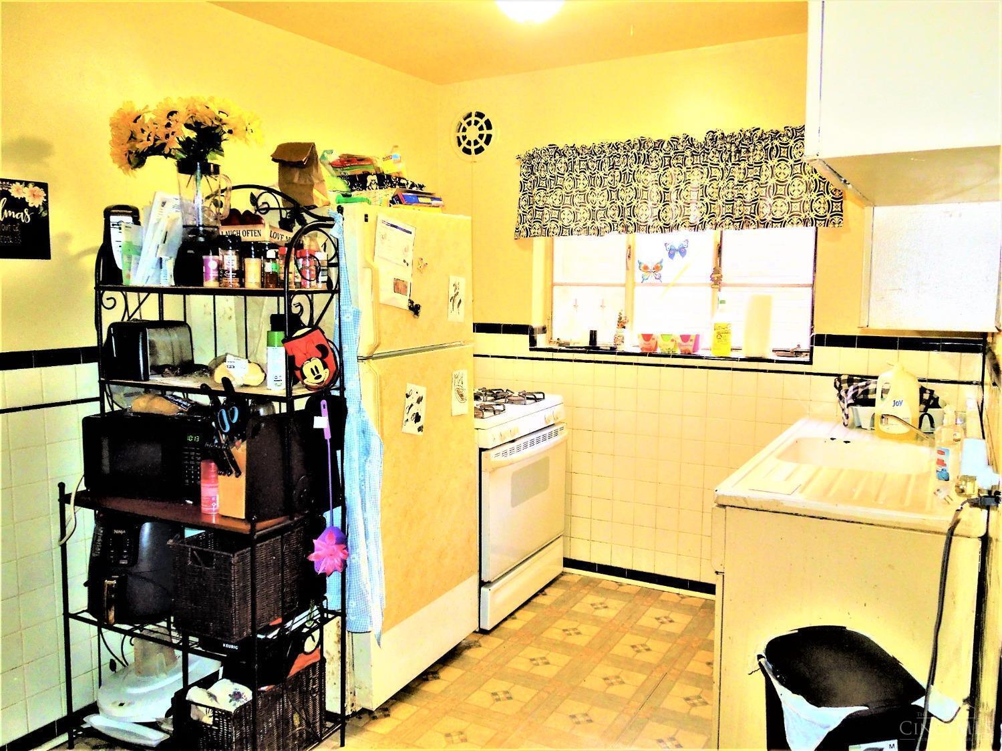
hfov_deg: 69.4
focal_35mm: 25
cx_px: 501
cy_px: 376
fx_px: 723
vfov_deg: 54.9
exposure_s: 1/40
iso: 360
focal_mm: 4.5
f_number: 3.3
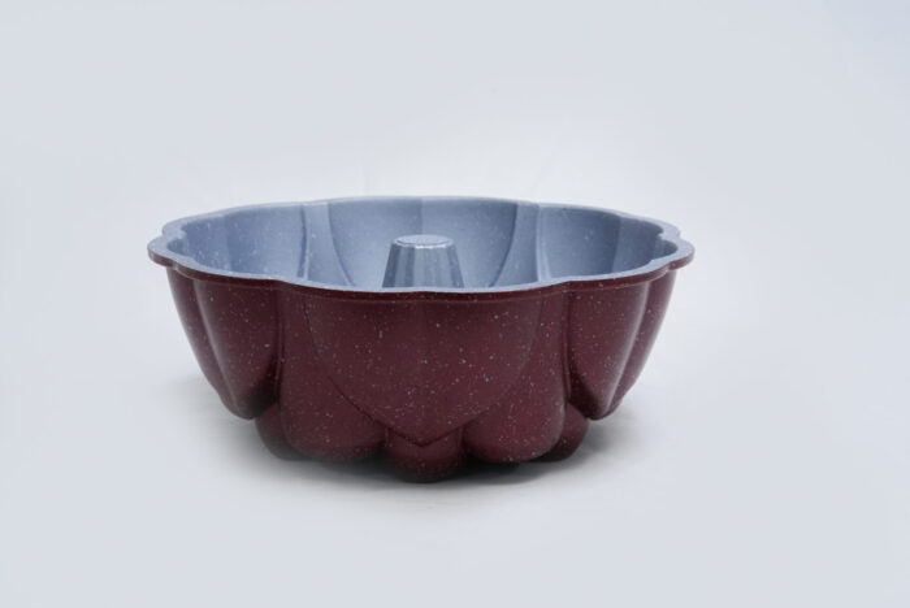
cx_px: 455
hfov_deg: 28.8
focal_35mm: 70
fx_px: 1771
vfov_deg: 19.5
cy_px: 304
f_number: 16
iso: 6400
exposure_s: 1/160
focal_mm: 70
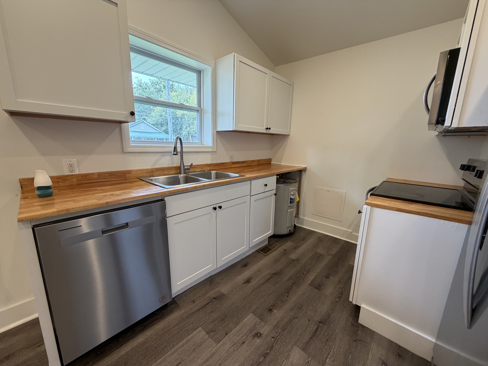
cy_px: 183
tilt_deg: -12.0
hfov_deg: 102.1
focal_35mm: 14
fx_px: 197
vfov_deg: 85.7
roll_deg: -1.3
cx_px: 244
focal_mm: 2.22
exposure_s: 1/120
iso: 250
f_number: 2.2
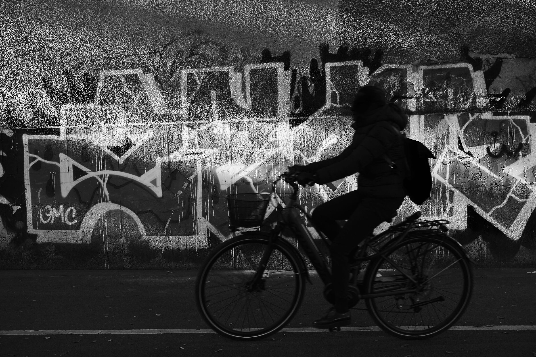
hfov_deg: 47.4
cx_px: 268
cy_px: 178
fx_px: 610
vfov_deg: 32.6
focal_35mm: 41
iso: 640
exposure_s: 1/500
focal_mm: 27
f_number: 4.5
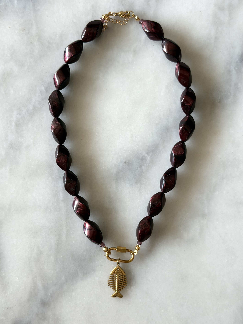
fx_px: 449
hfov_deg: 30.3
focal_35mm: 48
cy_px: 162
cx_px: 122
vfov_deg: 39.7
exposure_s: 1/105
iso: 100
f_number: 1.78
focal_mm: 6.76
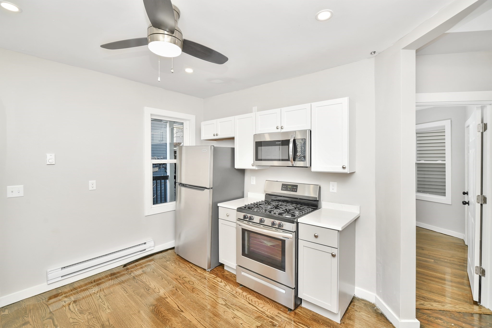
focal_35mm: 15
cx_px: 246
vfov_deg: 77.3
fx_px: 205
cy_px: 164
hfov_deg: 100.4
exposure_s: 1/30
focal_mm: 15
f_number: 7.1
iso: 200
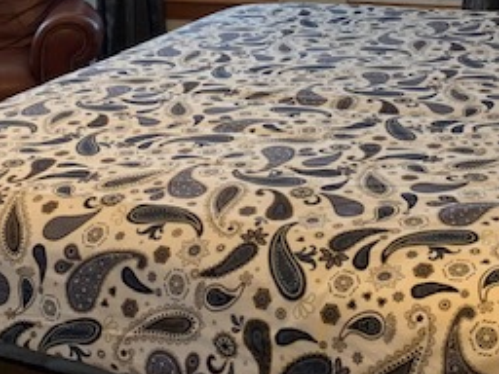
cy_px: 53
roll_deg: +3.0
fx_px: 937
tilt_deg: -13.1
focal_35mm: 65
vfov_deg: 22.2
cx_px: 261
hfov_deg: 29.8
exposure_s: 1/60
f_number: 1.8
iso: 80
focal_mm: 4.25
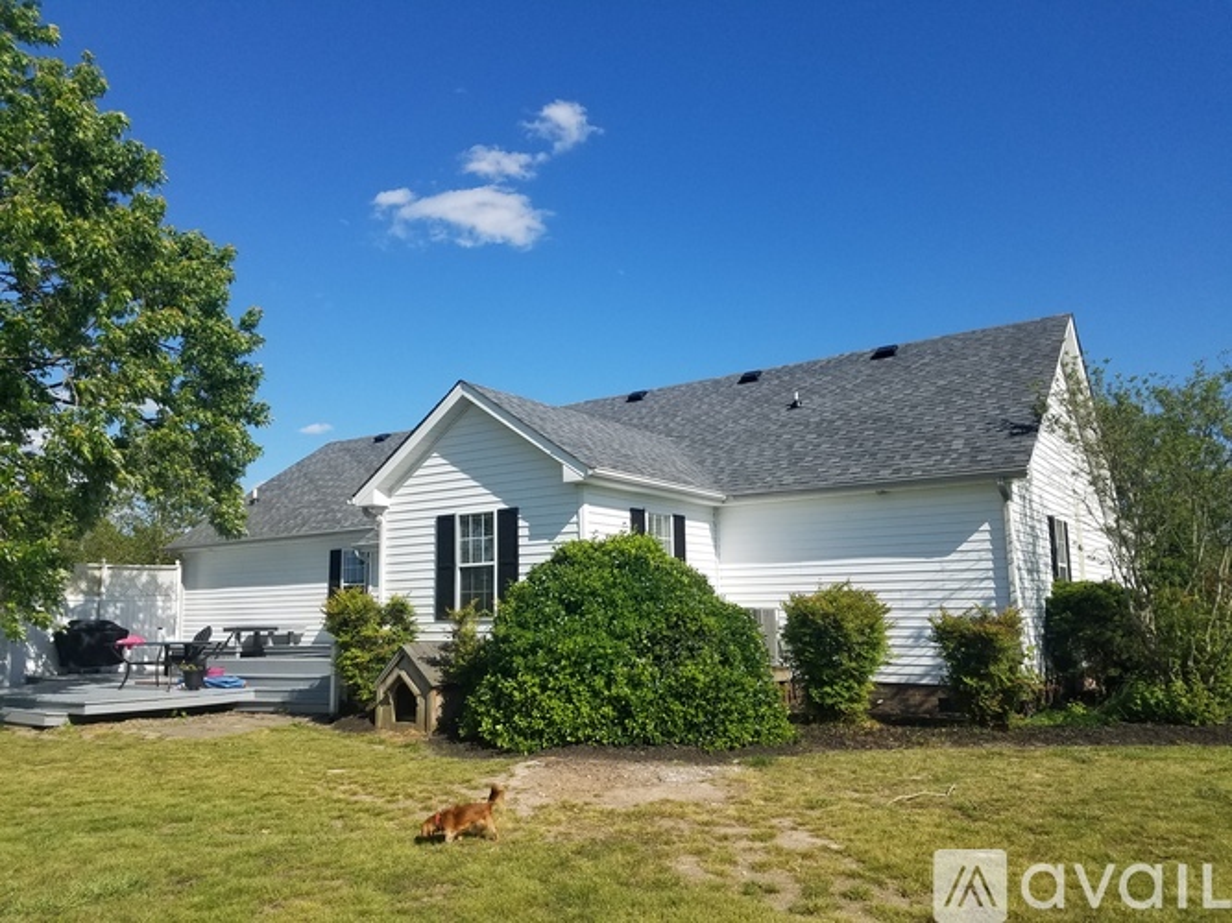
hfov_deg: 67.3
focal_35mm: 26
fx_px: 925
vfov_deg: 53.0
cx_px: 616
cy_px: 462
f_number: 1.7
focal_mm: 4.2
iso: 50
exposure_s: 1/3240
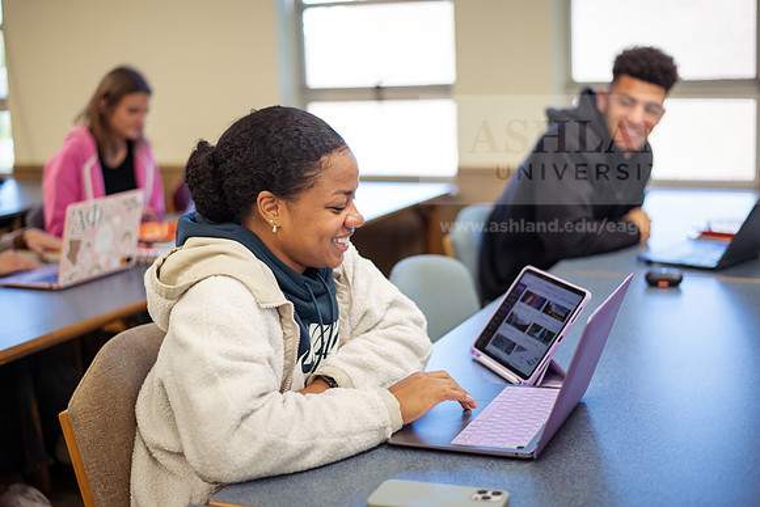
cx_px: 380
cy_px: 254
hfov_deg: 39.6
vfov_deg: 27.0
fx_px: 1056
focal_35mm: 50
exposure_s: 1/200
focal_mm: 50
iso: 800
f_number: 2
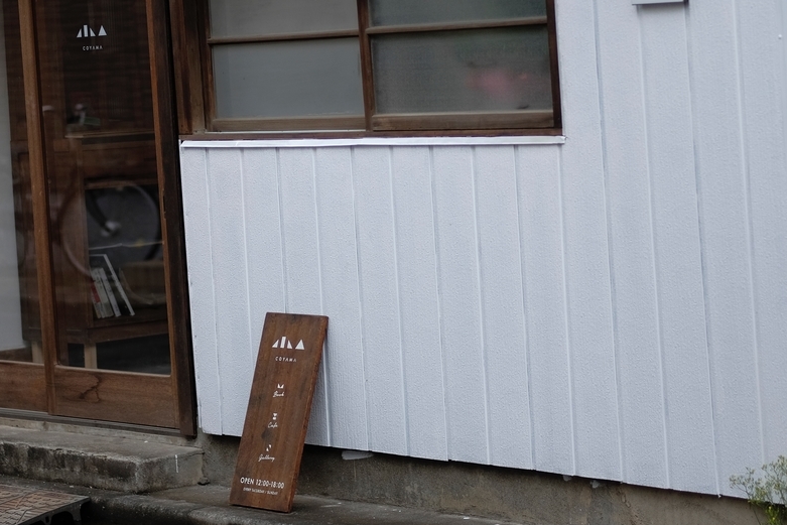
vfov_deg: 10.6
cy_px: 145
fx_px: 2820
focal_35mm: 129
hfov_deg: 15.9
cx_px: 308
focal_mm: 56
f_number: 1.2
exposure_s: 1/600
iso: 200
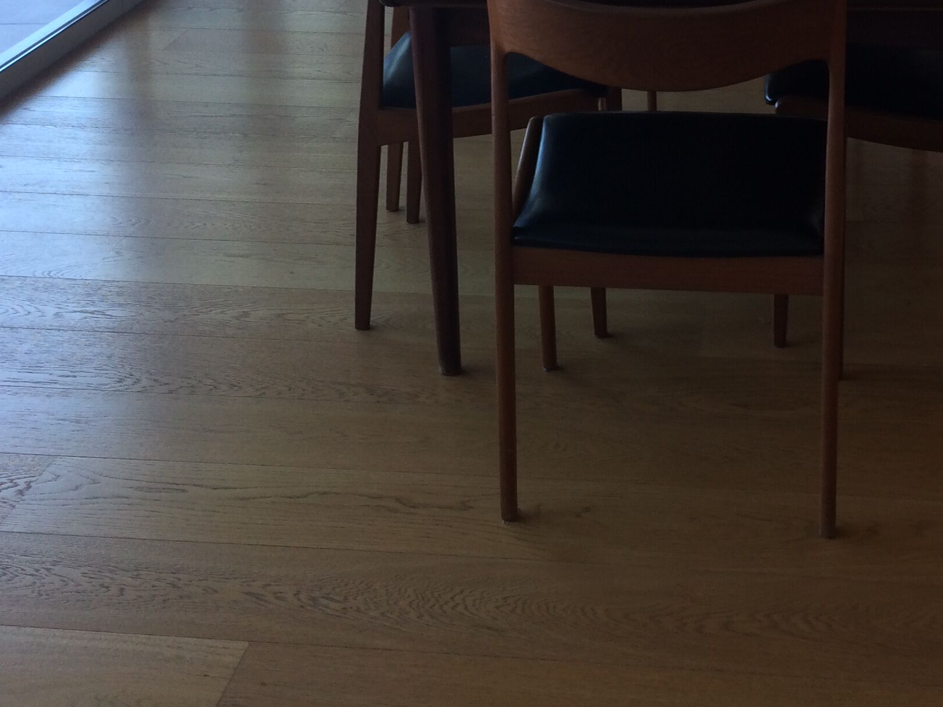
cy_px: 31
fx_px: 1580
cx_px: 621
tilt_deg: -18.8
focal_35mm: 58
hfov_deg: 33.0
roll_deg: +0.4
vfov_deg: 24.3
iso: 40
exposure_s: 1/50
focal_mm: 4.15
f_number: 2.2
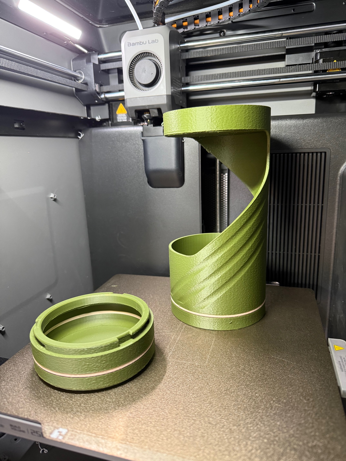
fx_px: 320
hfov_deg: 56.8
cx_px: 173
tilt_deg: -12.2
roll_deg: +3.2
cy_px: 230
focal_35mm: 24
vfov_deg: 71.6
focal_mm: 6.76
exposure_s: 1/60
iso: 400
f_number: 1.78
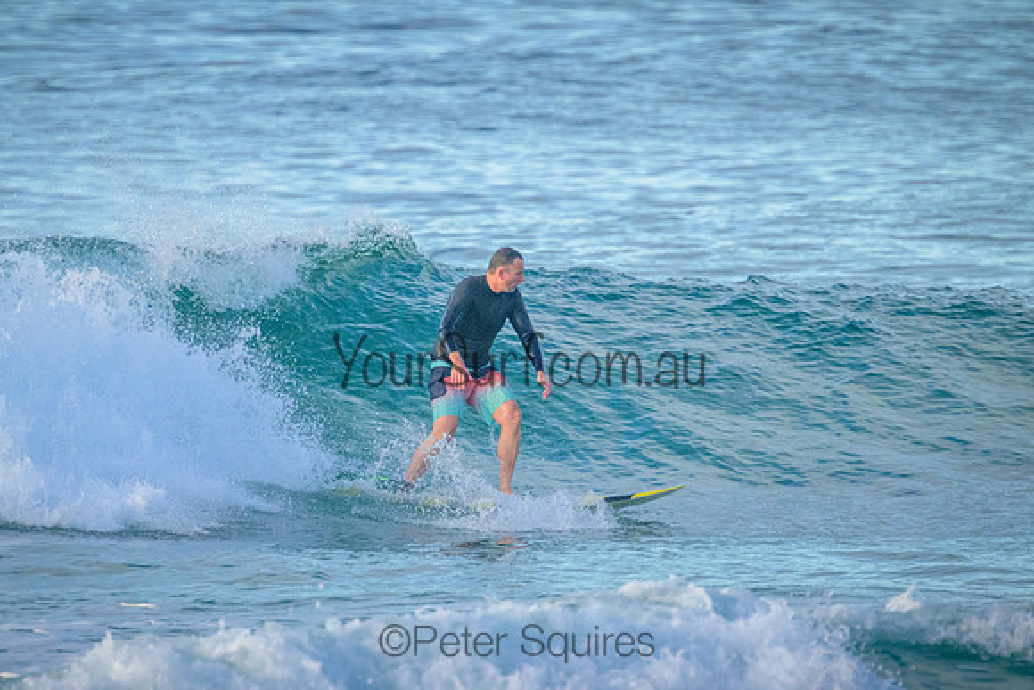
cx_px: 517
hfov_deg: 2.6
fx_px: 22982
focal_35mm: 800
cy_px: 345
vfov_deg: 1.7
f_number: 11
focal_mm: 800
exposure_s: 1/2000
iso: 5000
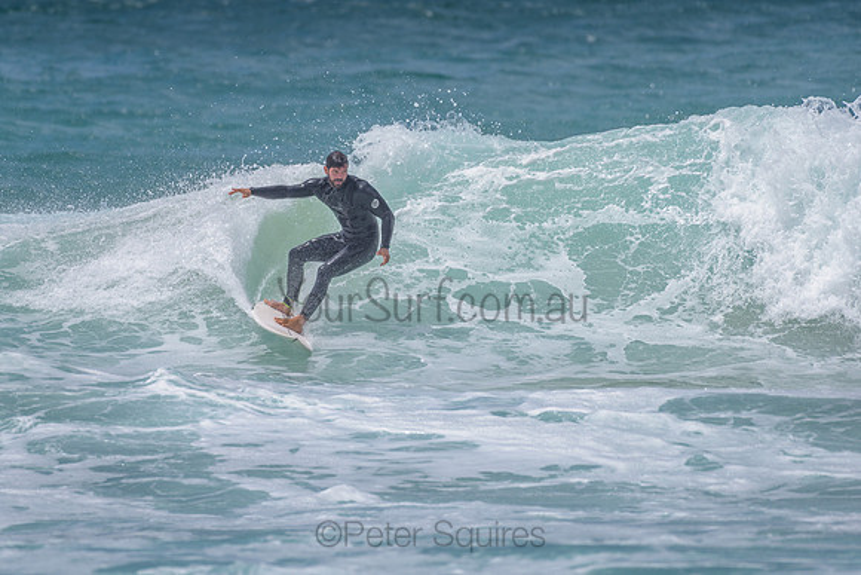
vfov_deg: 2.2
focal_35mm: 614
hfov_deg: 3.4
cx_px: 332
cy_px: 222
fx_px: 14694
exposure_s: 1/2000
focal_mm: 500
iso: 90
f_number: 5.6
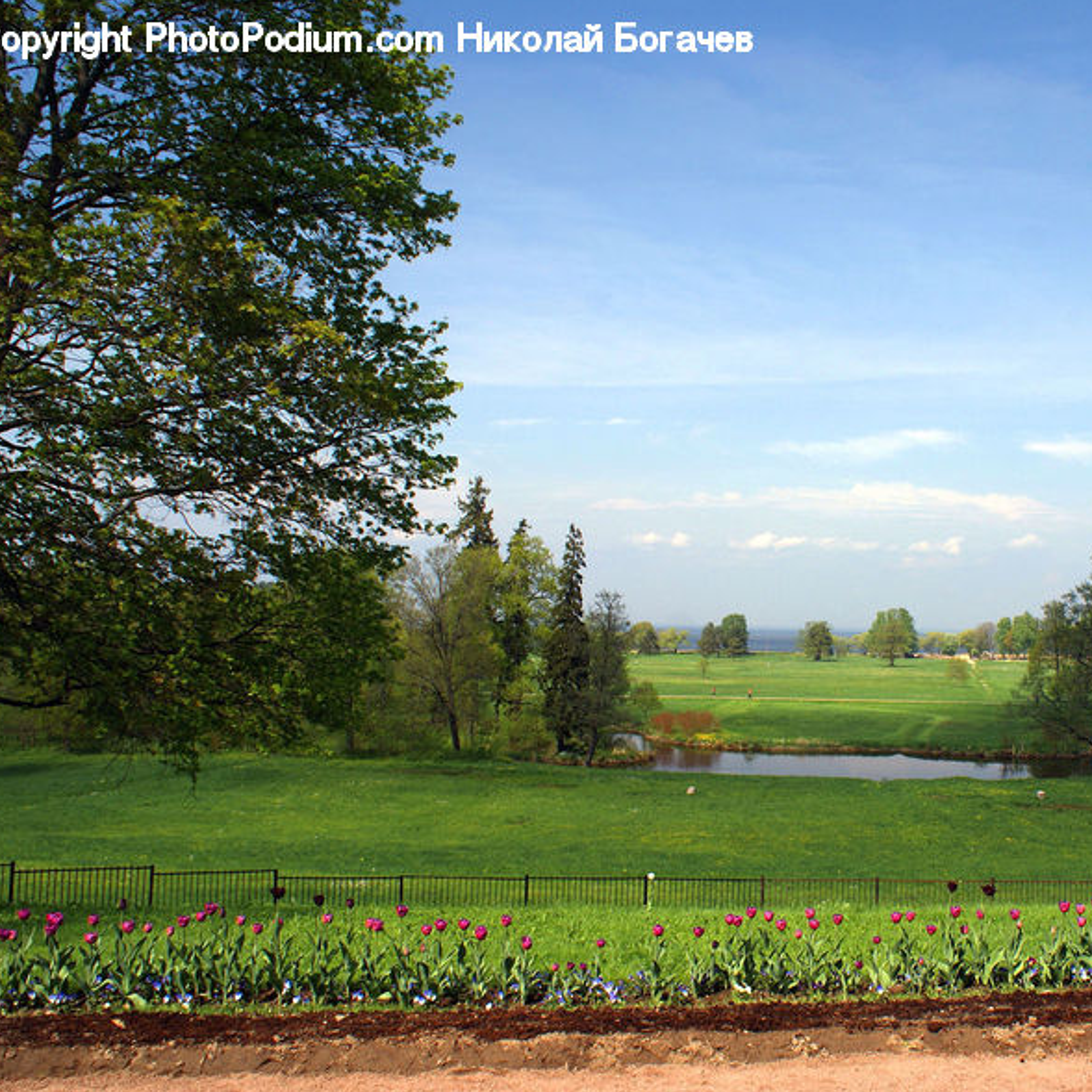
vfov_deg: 42.8
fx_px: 1392
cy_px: 552
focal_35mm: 39
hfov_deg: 41.7
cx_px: 808
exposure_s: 1/80
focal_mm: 20
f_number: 9
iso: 100
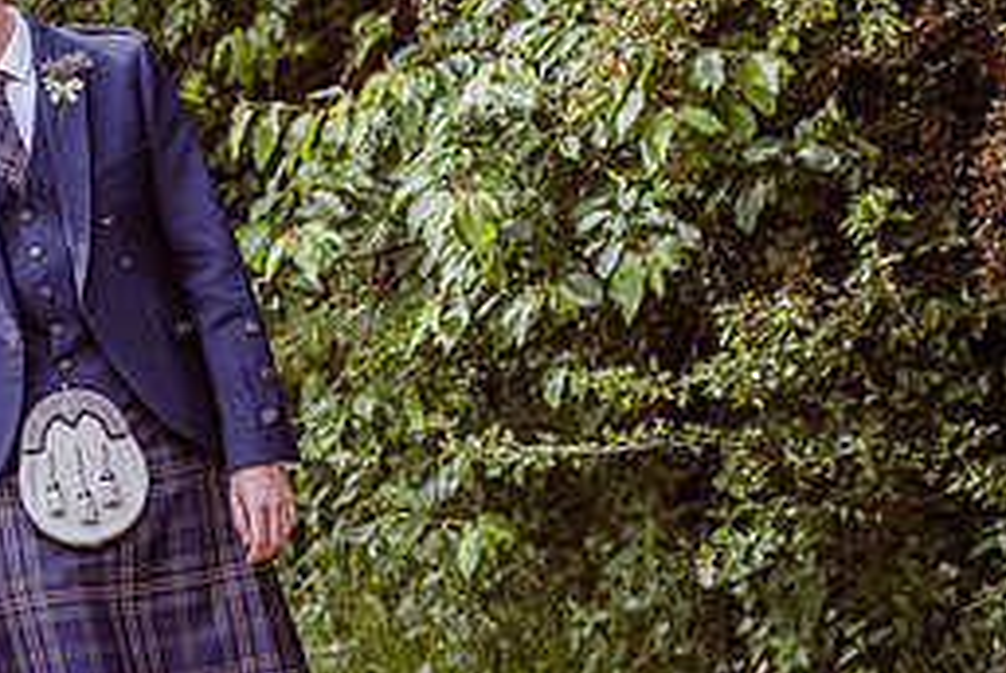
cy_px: 158
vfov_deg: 6.8
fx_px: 5679
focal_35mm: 203
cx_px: -8
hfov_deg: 10.0
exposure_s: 1/1000
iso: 250
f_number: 4.5
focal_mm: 90
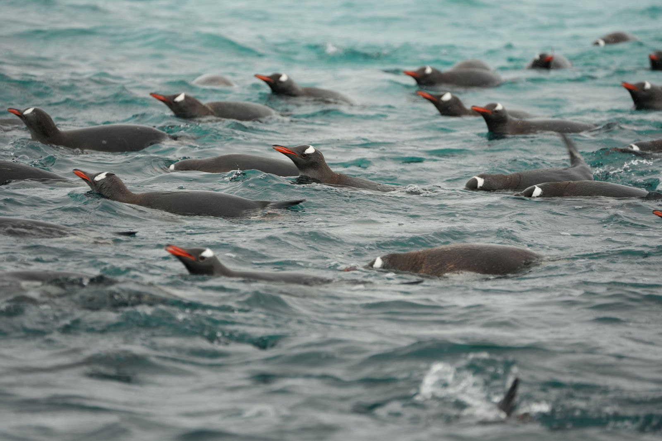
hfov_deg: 6.6
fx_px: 5773
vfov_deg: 4.4
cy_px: 220
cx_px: 331
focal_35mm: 314
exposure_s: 1/320
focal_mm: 314
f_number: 6.3
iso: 400
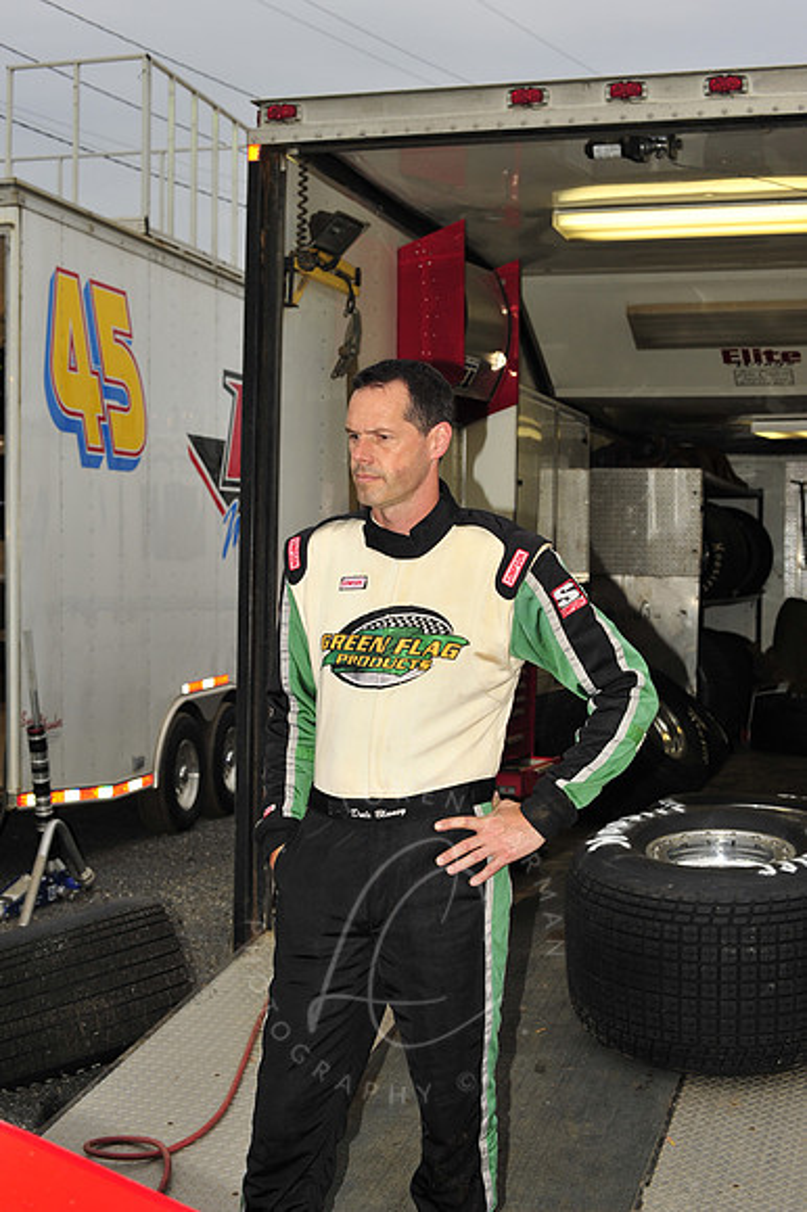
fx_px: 1683
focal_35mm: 50
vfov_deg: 39.6
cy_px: 606
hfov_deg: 27.0
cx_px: 404
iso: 500
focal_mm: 50
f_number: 8
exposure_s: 1/200
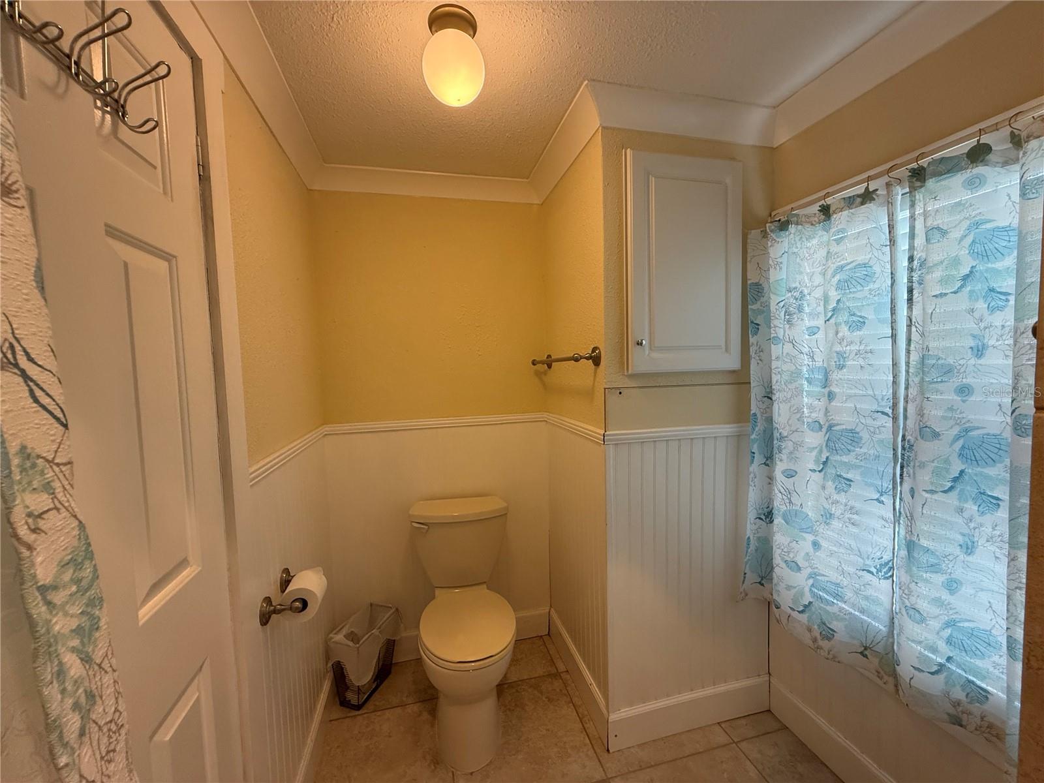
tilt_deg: -2.5
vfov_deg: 85.7
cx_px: 522
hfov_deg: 102.1
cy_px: 392
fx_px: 422
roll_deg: +1.3
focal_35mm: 14
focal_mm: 2.22
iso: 320
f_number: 2.2
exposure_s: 1/120
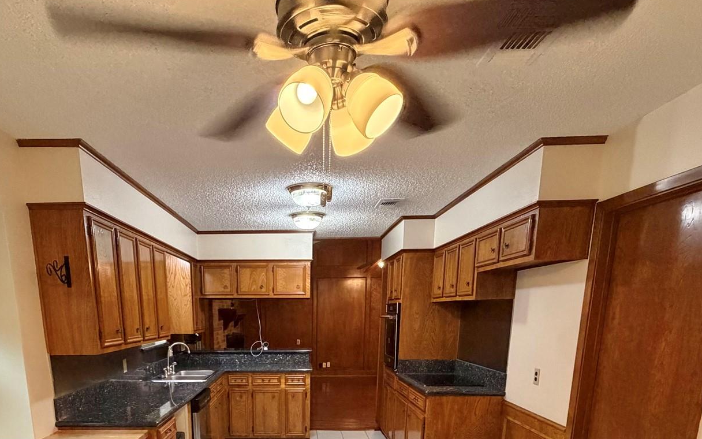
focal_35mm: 25
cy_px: 426
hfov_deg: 71.9
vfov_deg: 43.2
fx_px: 478
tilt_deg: -13.1
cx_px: 289
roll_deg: +0.9
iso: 500
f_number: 2.2
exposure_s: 1/60
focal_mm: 2.22
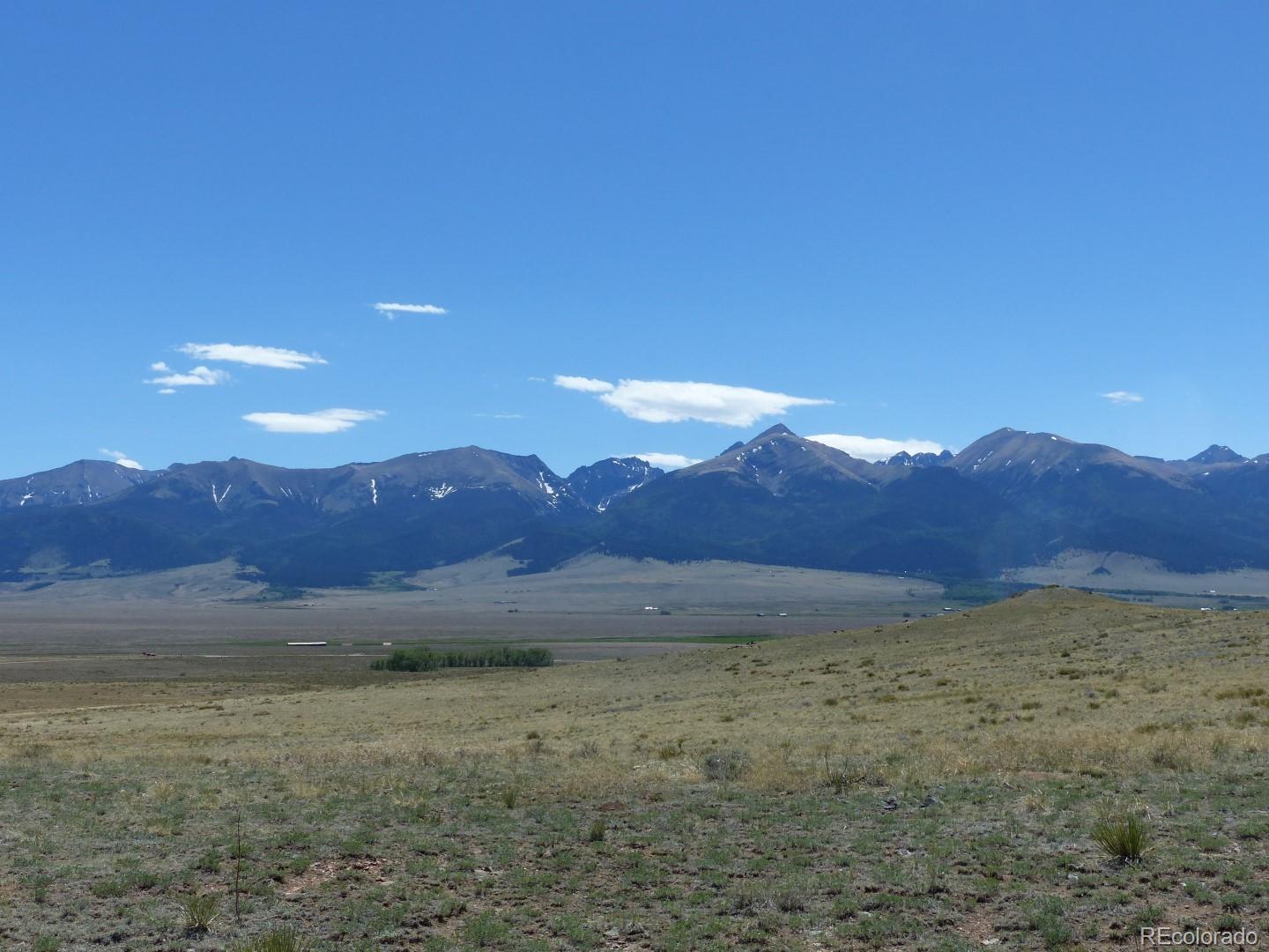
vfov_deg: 30.9
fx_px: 1723
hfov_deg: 40.4
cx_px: 634
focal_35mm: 47
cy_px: 476
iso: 100
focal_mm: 8.4
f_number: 4
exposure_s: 1/1300
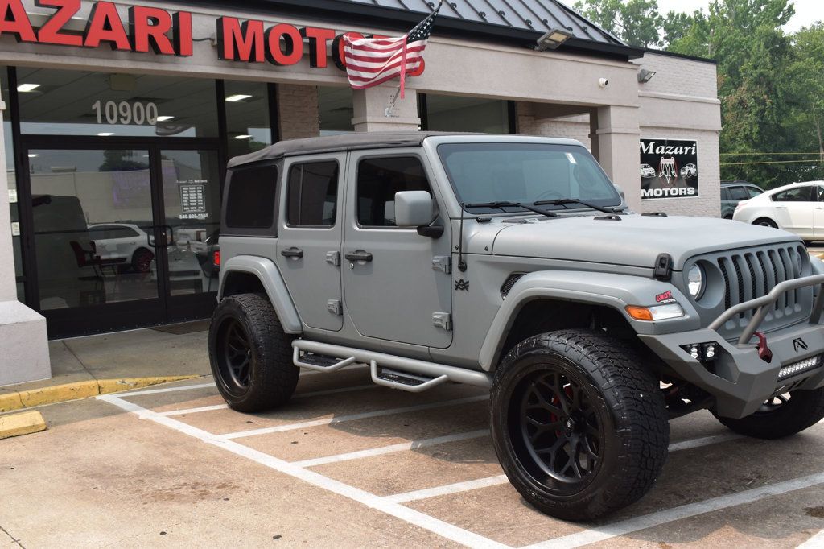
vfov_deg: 36.8
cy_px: 274
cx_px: 412
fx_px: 824
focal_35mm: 36
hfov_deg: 53.1
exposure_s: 1/400
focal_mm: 24
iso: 400
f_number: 11
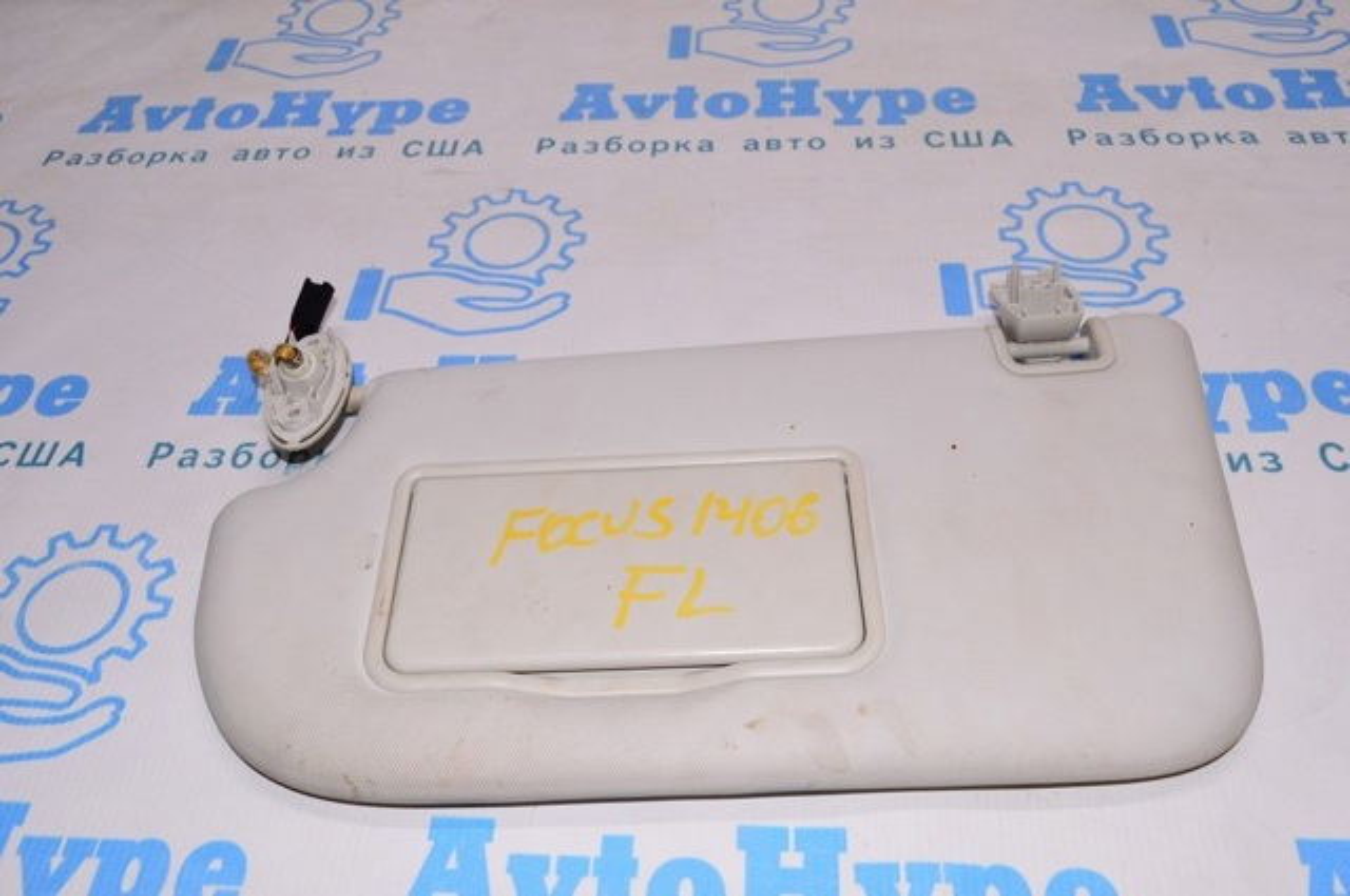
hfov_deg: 57.3
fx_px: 1236
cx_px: 675
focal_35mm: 33
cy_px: 448
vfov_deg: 39.9
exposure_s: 1/200
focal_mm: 22
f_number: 8
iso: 1600
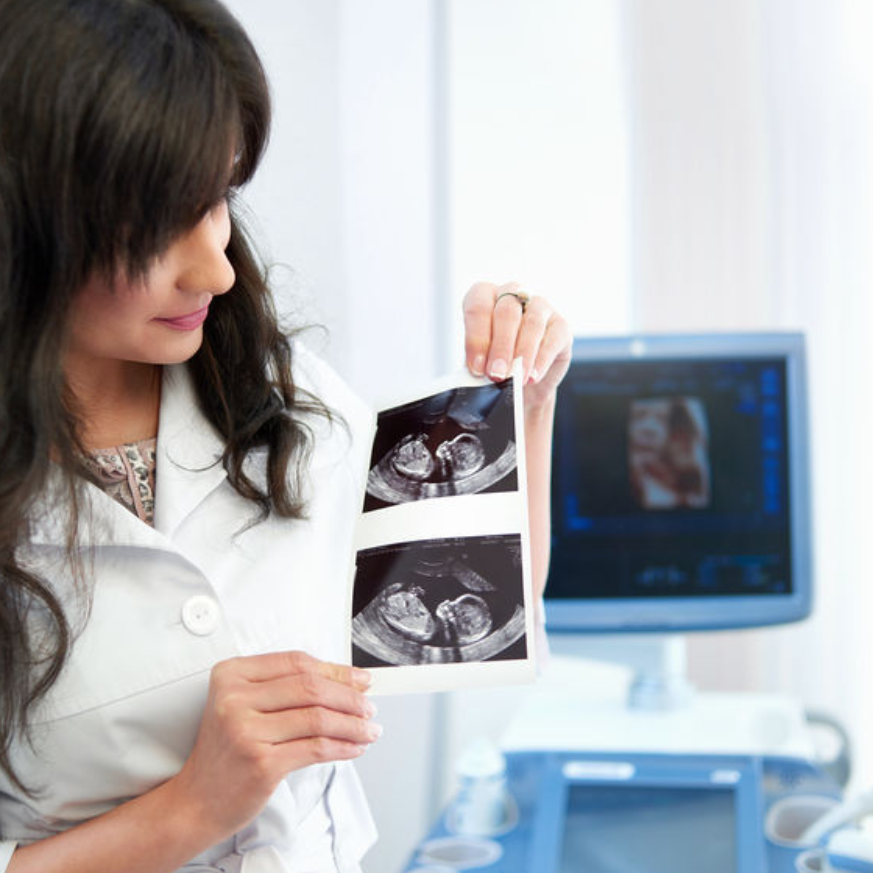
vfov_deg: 37.6
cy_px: 437
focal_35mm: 45
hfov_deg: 37.5
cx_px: 392
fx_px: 1284
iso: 160
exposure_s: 1/160
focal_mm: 35
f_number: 2.8
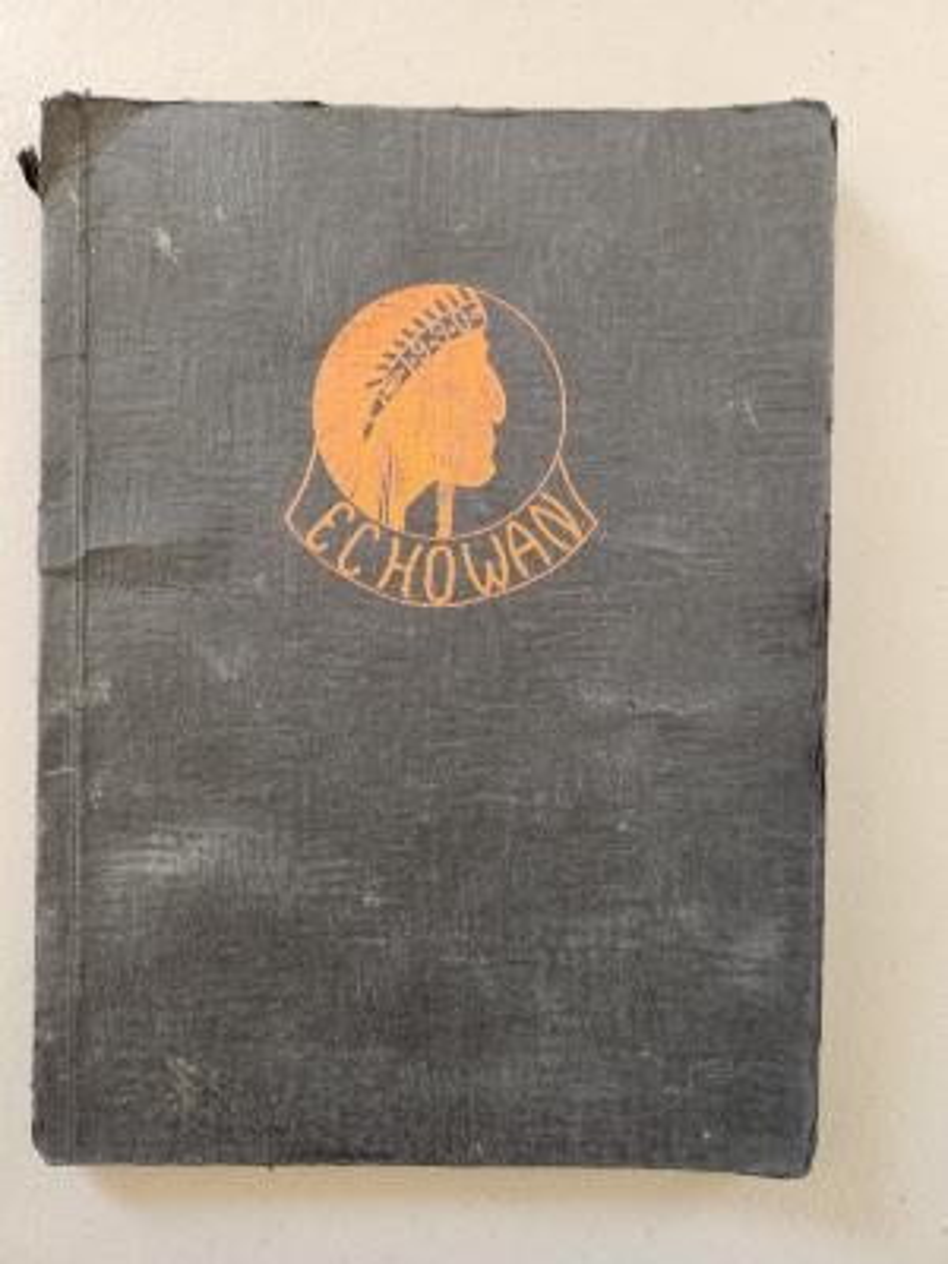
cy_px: 632
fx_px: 840
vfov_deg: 73.9
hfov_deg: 58.9
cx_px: 474
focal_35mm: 23
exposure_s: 1/120
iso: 1000
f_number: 1.8
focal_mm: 5.4
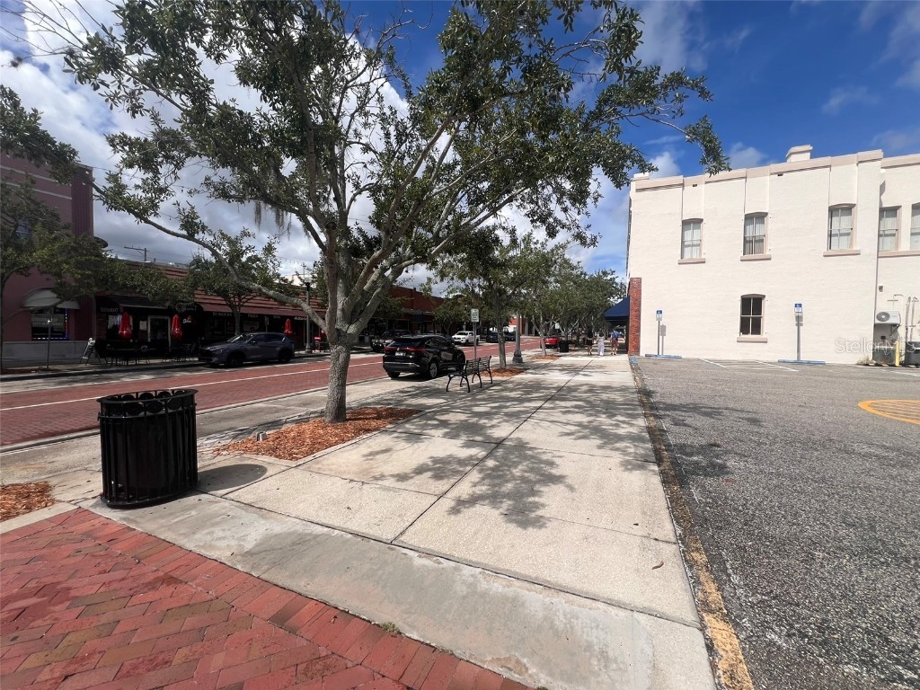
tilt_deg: -1.9
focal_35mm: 13
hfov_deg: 106.2
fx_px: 346
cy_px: 345
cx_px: 460
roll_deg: -1.0
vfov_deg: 89.9
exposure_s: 1/2222
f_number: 1.8
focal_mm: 1.57
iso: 32
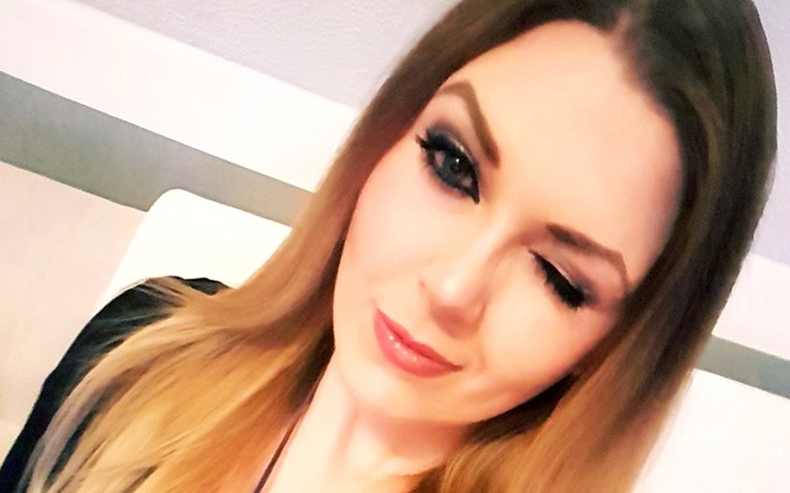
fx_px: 646
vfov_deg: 37.6
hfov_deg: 62.9
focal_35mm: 30
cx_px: 394
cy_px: 486
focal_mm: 2.1
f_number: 1.7
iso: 800
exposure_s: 1/25
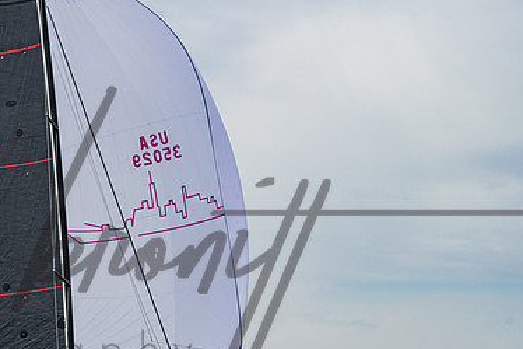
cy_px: 246
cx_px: 130
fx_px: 2033
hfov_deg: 14.6
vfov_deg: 9.8
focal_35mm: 140
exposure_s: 1/2500
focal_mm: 89
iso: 400
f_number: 8
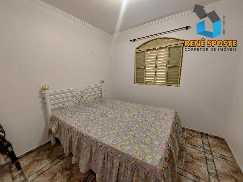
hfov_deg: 106.2
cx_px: 122
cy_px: 91
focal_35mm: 13
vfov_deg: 89.9
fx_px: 91
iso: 320
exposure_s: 1/30
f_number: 2.2
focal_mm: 1.74
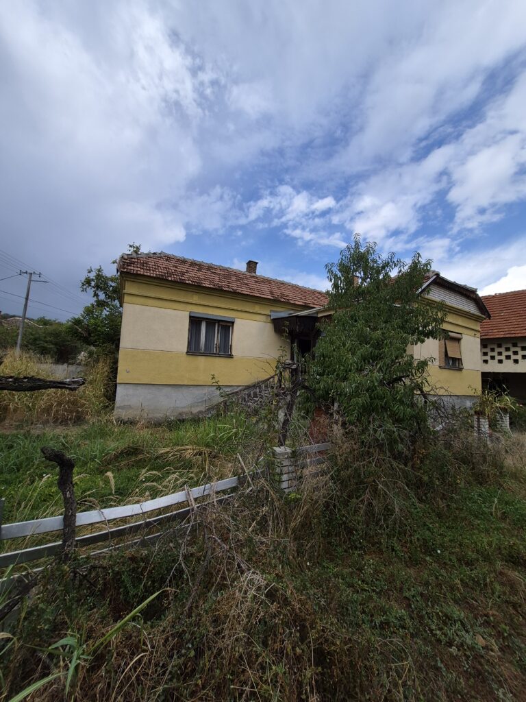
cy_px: 351
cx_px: 263
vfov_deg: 106.2
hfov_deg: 89.9
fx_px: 263
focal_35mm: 13
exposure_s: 1/1436
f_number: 2.2
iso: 40
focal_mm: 1.74
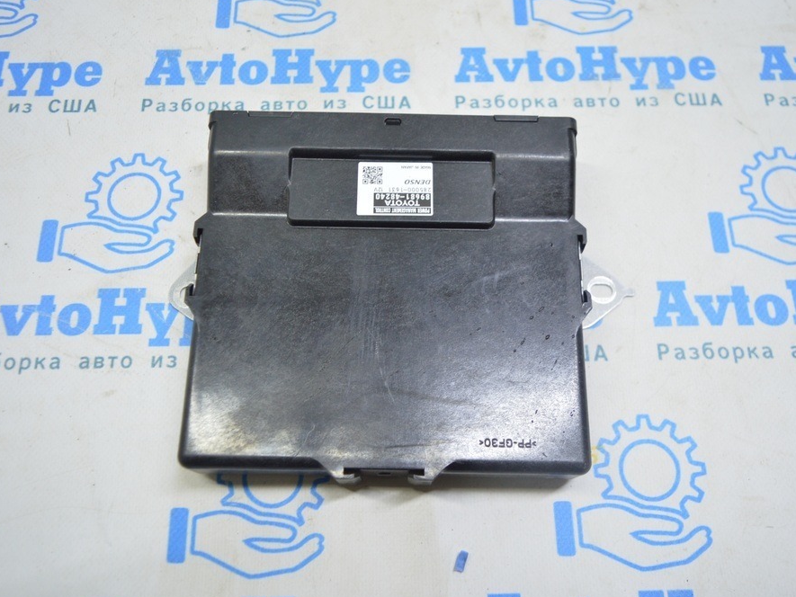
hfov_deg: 60.0
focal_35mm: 30
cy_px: 297
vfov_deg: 46.8
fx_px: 690
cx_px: 397
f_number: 3.5
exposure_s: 1/40
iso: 400
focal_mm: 18
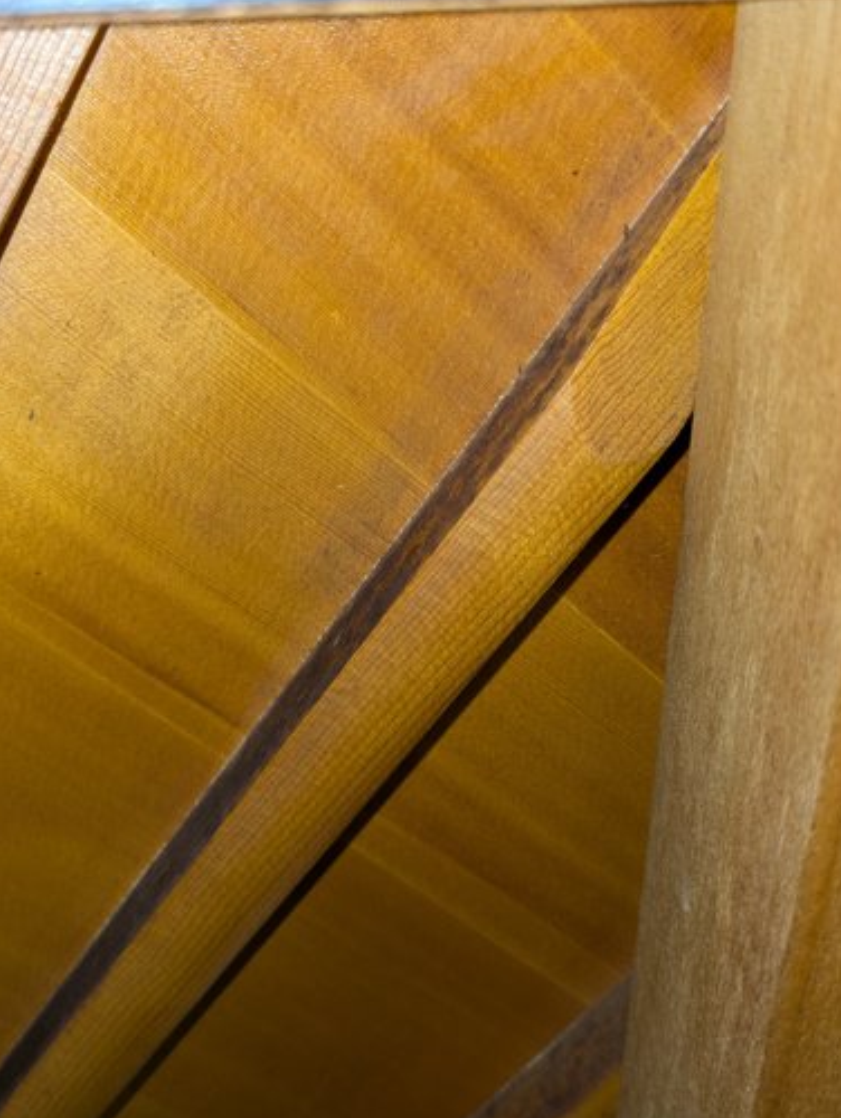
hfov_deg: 39.7
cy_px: 537
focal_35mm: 36
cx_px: 384
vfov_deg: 51.3
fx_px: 1164
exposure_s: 1/100
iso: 333
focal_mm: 5.43
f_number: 1.89
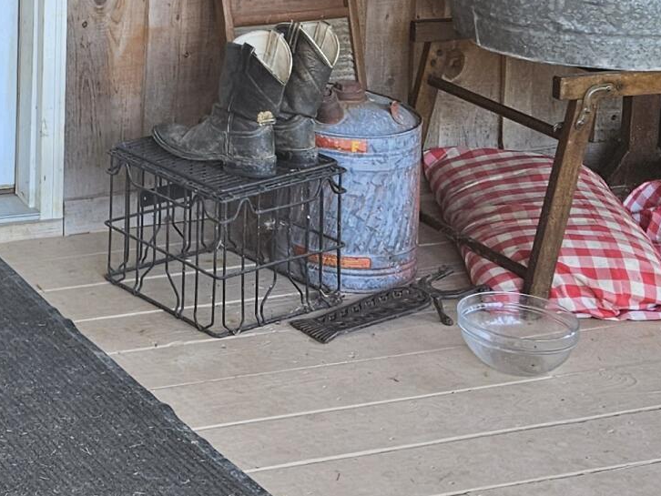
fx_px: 1815
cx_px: -155
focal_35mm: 95
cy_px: -221
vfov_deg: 14.6
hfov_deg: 19.3
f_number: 1.8
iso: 64
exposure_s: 1/180
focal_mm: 5.4
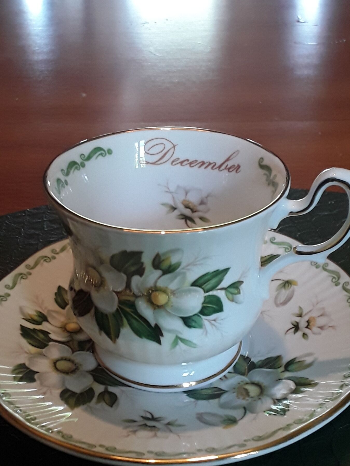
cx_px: 175
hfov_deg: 37.7
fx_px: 512
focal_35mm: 38
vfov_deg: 48.0
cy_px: 319
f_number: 1.9
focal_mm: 2.91
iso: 125
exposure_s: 1/33
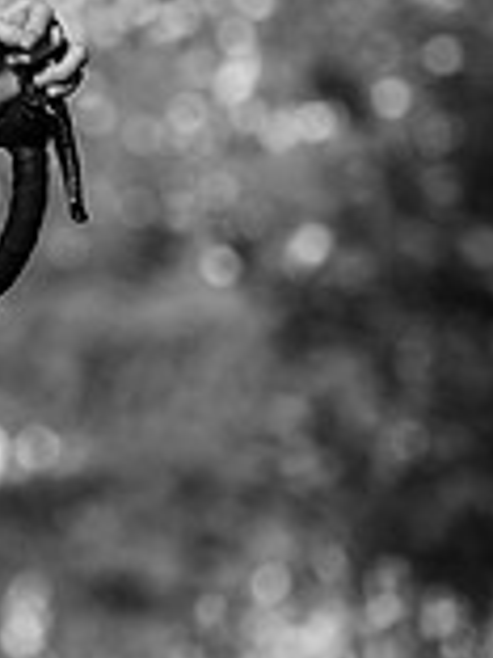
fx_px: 9855
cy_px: -141
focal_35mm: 519
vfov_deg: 3.8
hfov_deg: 2.9
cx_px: -236
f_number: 2.8
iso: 160
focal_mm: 145
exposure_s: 1/4000
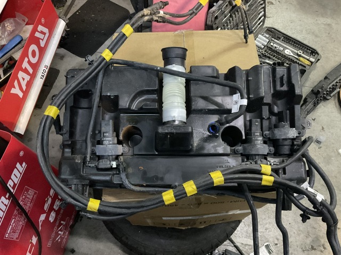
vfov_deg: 48.2
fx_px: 286
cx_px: 170
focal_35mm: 29
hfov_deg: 61.7
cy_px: 128
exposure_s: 1/27
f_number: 1.8
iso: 640
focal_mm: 3
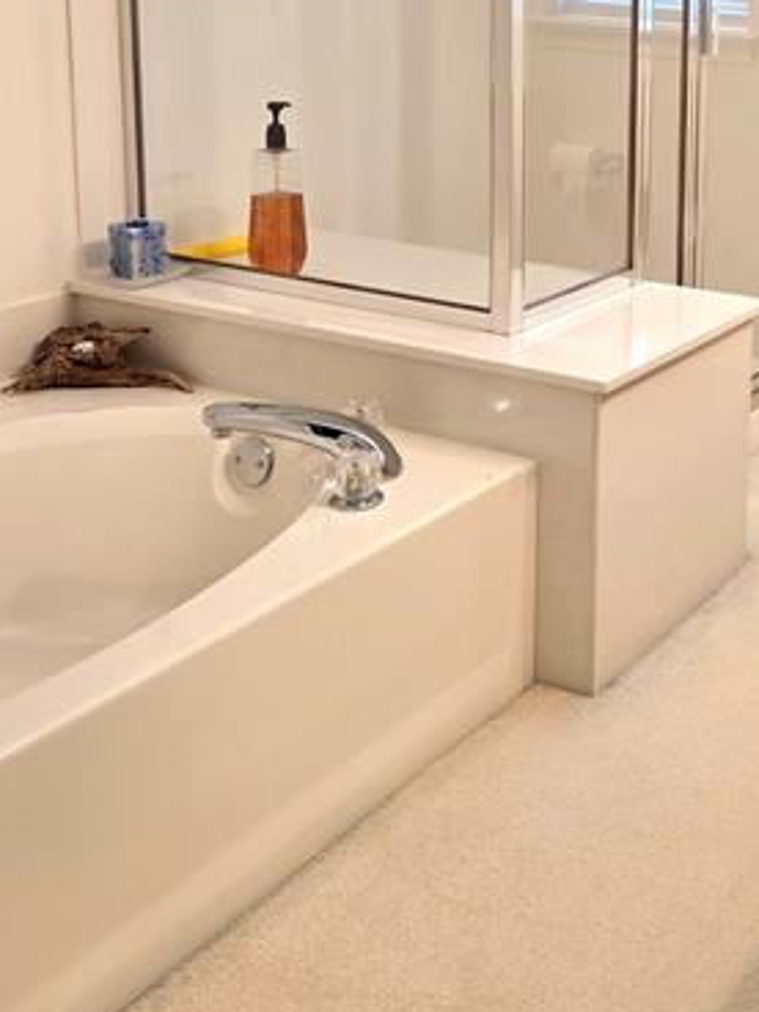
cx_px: 742
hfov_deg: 28.6
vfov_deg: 37.6
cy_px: 148
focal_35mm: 48
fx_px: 1403
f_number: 1.8
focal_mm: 5.4
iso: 80
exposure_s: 1/120
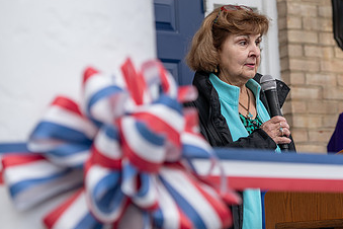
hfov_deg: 13.3
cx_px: 247
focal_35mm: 154
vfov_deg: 8.9
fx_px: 1467
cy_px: 84
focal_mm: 90
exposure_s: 1/320
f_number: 3.5
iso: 160
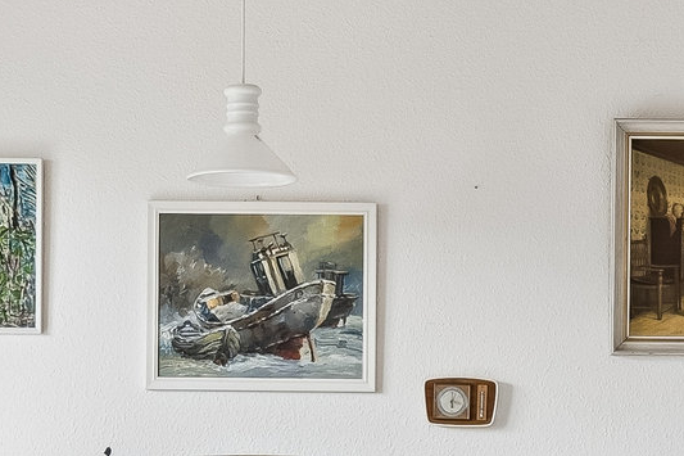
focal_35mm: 110
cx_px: 336
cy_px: 479
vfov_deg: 12.3
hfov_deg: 18.6
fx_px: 2086
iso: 200
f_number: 8
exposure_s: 1
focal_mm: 13
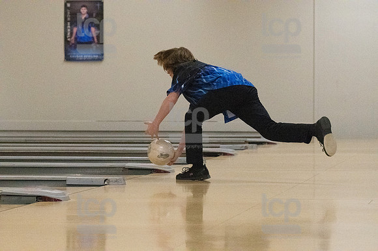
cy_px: 126
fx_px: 1490
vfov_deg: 9.7
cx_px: 189
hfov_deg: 14.5
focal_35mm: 142
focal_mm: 95
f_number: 4
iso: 10000
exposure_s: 1/1250
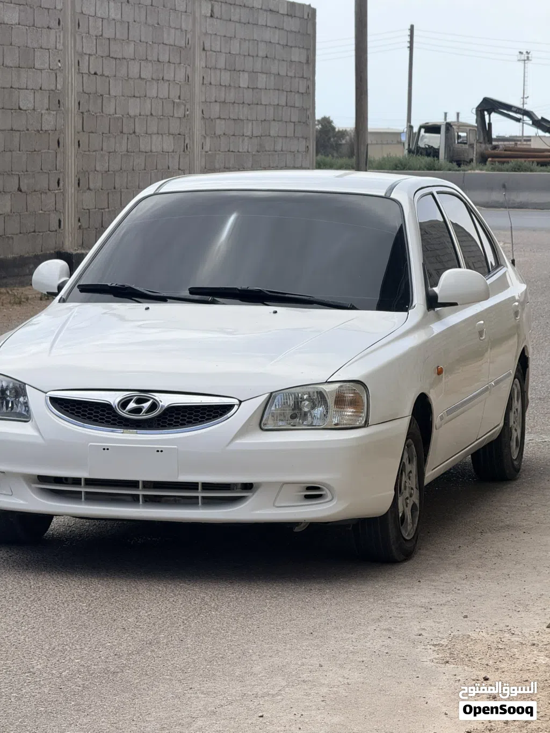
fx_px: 2542
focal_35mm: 120
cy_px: 366
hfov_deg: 12.3
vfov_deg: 16.4
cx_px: 275
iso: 64
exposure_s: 1/1422
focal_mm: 15.66
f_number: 2.8
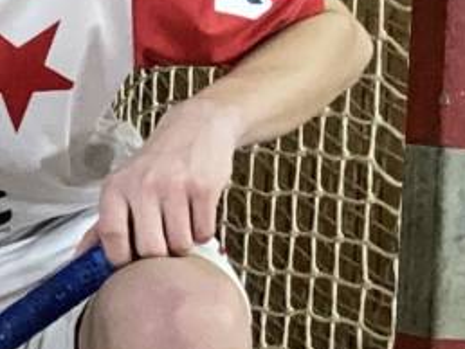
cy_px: 142
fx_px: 2918
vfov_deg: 6.9
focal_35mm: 217
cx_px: -997
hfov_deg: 7.7
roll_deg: -1.3
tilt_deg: -2.3
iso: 125
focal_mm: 3.99
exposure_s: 1/60
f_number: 1.8
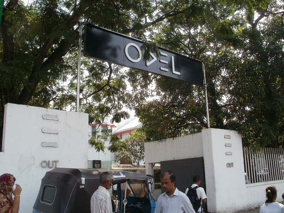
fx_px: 295
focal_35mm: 36
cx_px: 142
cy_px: 106
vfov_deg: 39.7
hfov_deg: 51.4
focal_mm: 6.3
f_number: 5.6
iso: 100
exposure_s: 1/200
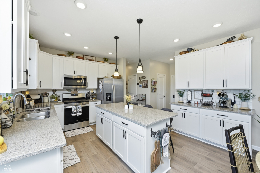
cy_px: 86
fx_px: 101
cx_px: 130
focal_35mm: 14
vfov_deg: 81.1
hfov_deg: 104.3
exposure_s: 1/200
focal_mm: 14
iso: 320
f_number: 6.3
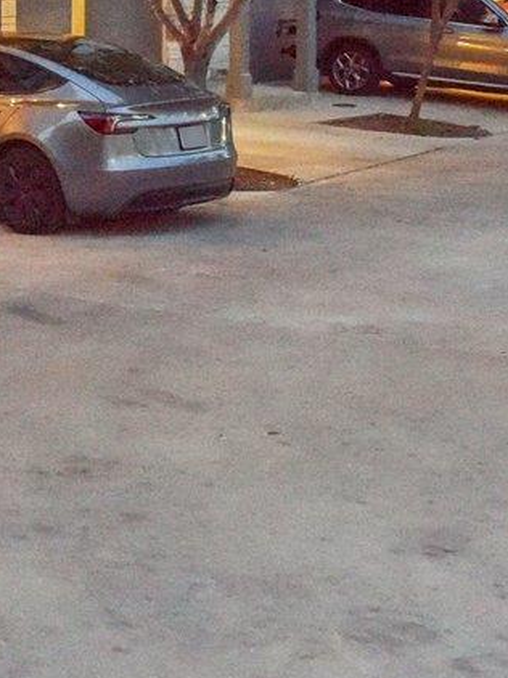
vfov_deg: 21.9
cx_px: -236
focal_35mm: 84
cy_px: -89
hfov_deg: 16.2
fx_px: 1645
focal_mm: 18
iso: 6400
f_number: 8
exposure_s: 1/20
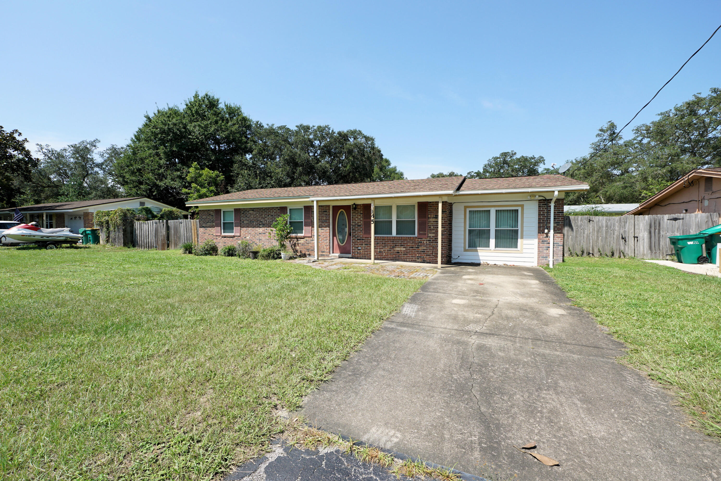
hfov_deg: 100.4
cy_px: 240
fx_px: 300
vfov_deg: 77.3
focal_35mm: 15
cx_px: 360
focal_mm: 10
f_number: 7.1
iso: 100
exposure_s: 1/200
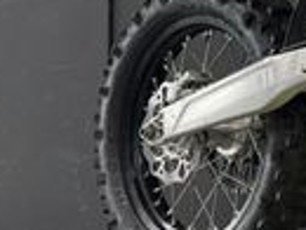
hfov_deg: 14.1
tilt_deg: +7.9
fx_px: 1045
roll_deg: +3.1
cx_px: 605
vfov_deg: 12.5
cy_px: 2
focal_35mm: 118
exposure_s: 1/100
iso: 160
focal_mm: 6.76
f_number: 1.78
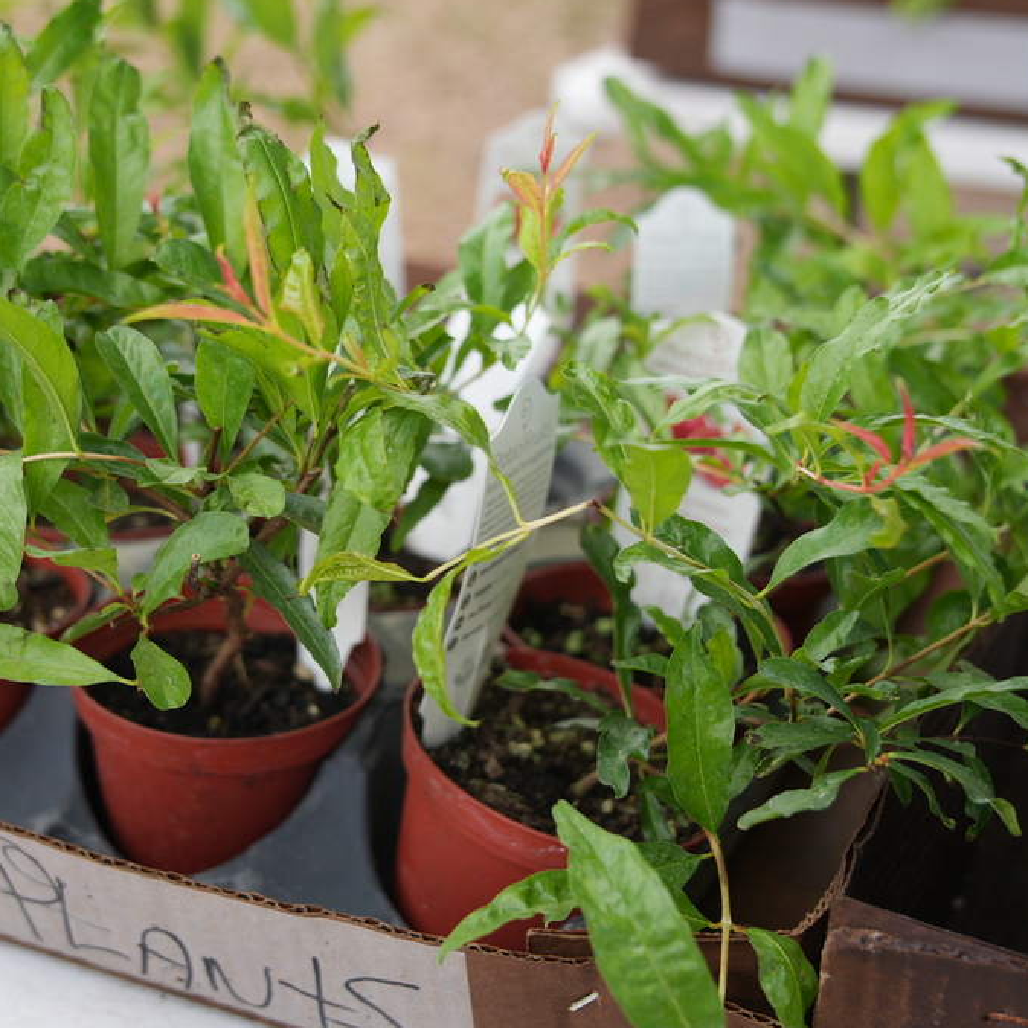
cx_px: 412
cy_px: 513
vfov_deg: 27.7
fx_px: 2083
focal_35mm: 62
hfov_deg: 27.7
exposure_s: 1/400
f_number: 2.8
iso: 125
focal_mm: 32
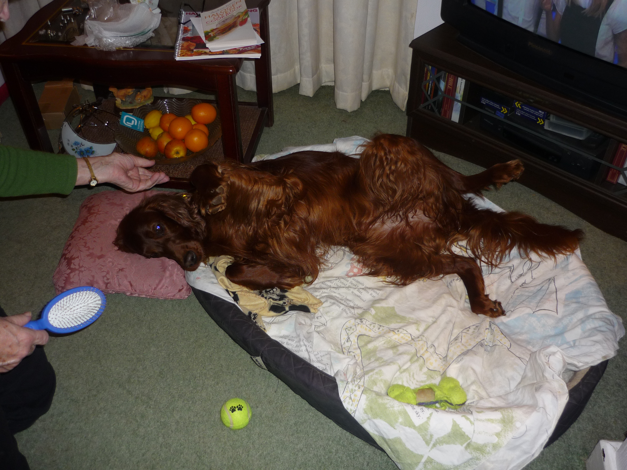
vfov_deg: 42.9
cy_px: 235
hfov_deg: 55.4
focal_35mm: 33
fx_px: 598
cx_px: 314
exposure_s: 1/30
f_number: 2.8
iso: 100
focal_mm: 5.5
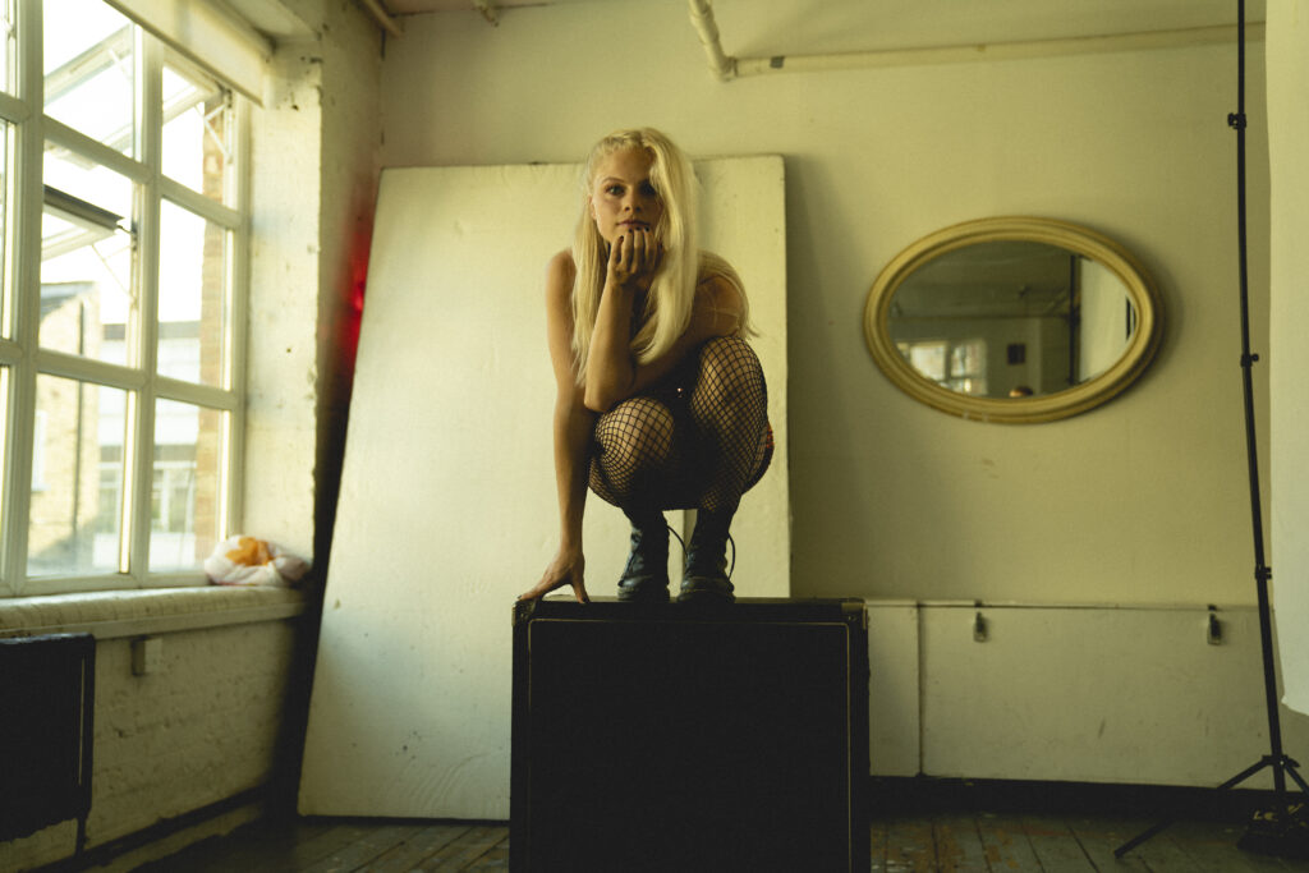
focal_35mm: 37
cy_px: 436
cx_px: 654
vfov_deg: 36.0
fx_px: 1345
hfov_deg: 51.9
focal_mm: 37
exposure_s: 1/80
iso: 125
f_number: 2.8
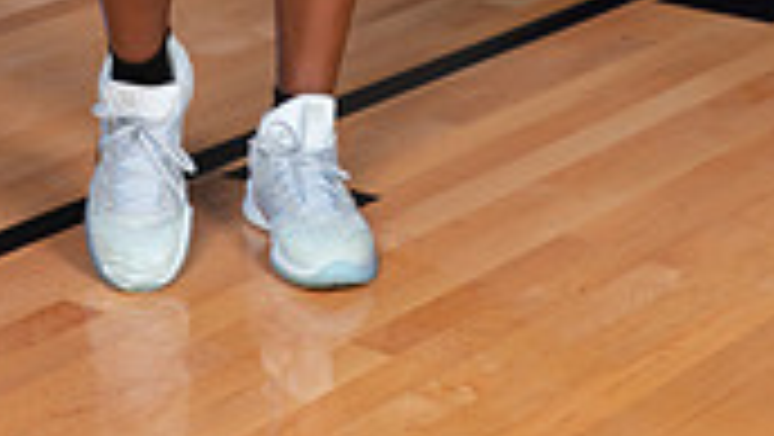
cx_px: 252
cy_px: -544
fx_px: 3101
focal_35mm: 151
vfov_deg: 7.6
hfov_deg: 14.2
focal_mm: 55
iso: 500
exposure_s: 1/320
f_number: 7.1
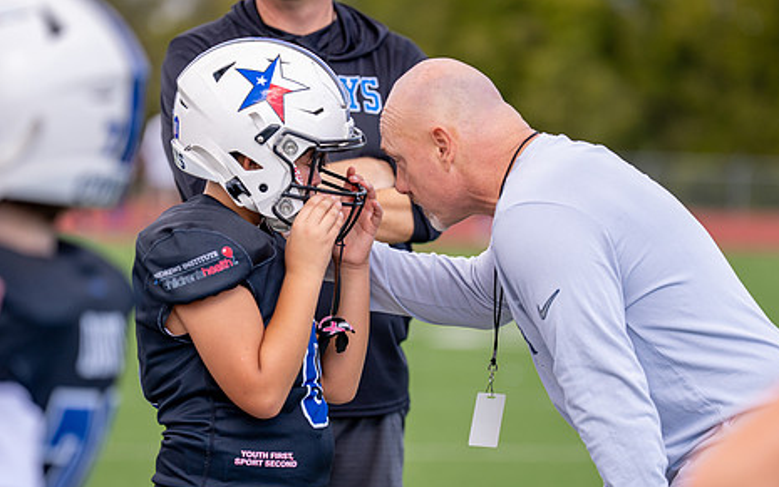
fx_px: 4757
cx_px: 417
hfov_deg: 9.4
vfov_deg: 5.9
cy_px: 268
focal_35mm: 224
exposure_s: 1/2000
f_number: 2.8
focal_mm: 160
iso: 320
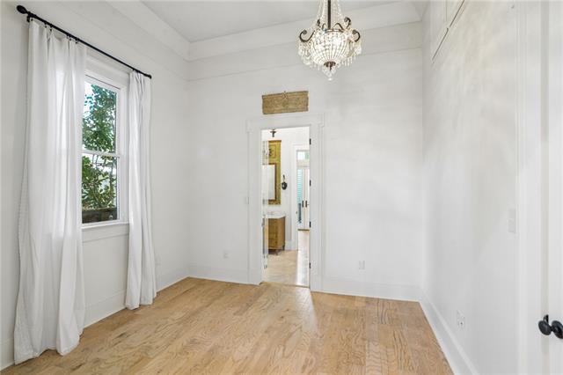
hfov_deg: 93.3
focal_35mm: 17
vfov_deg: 70.4
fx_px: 266
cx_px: 282
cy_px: 188
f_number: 11
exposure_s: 1/2
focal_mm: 17
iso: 400
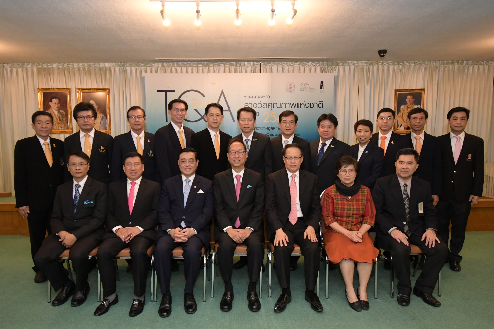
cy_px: 164
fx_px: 288
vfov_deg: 59.5
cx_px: 247
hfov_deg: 81.2
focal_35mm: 21
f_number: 5.6
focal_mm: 14
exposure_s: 1/100
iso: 3200
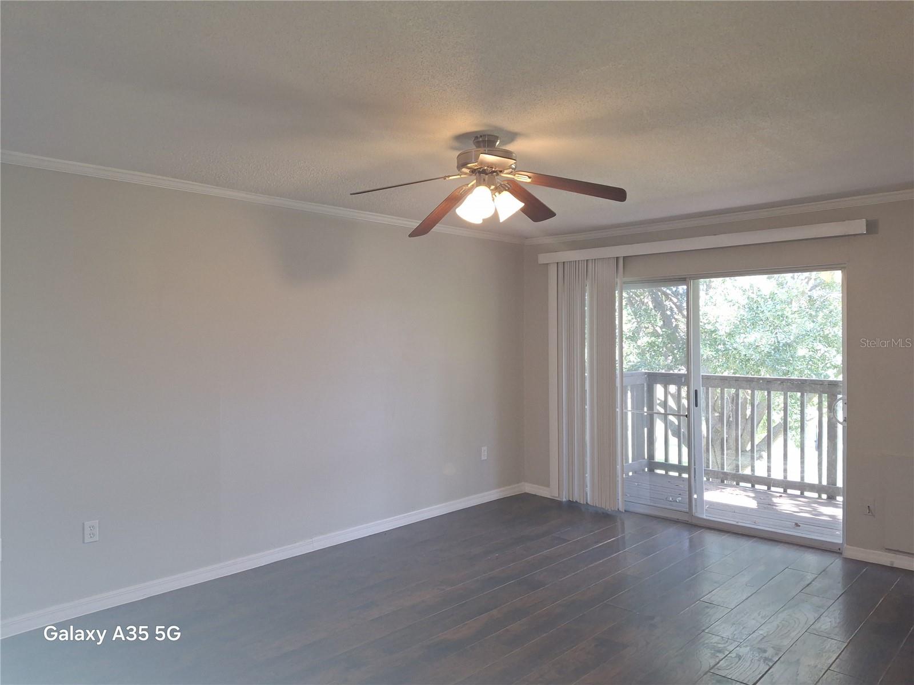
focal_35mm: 25
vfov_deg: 54.9
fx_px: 660
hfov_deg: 69.4
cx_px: 457
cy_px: 342
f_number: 1.8
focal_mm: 4.69
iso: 160
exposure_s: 1/120
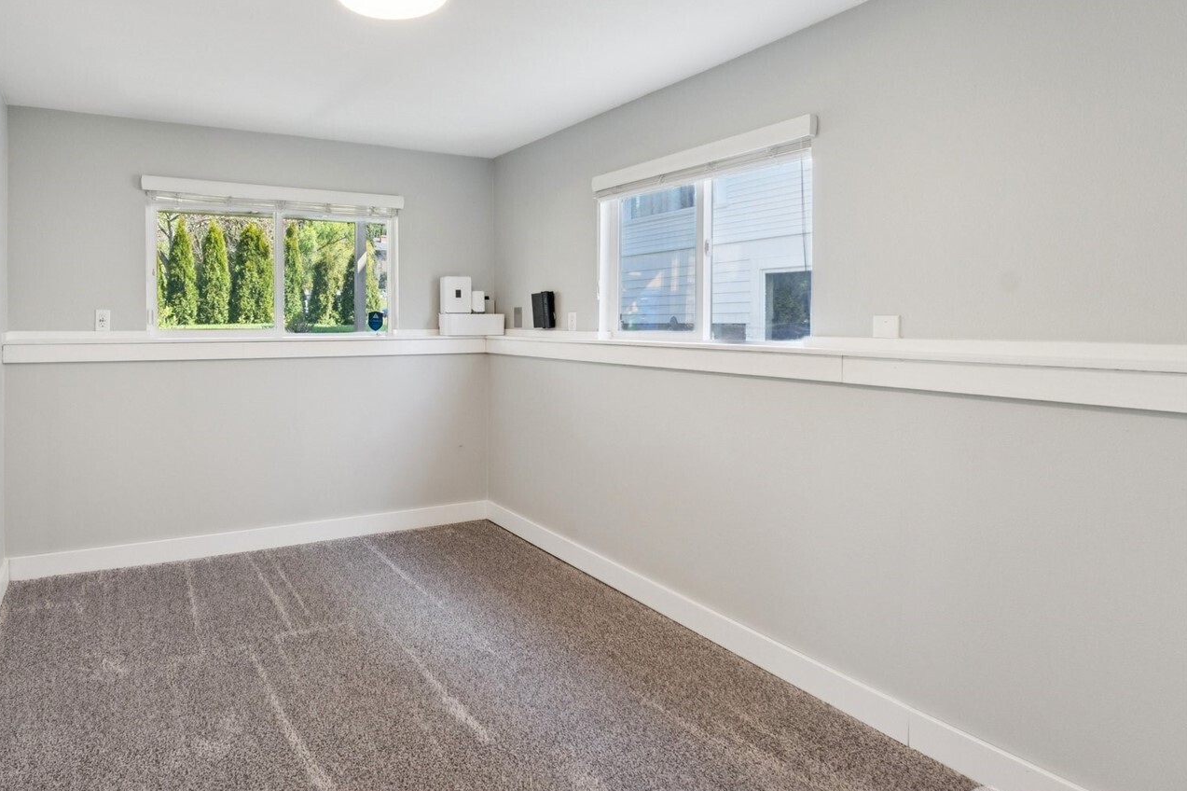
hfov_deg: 81.3
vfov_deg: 61.4
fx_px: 659
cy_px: 318
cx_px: 399
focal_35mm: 20
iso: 250
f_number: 9
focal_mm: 10
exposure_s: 1/10
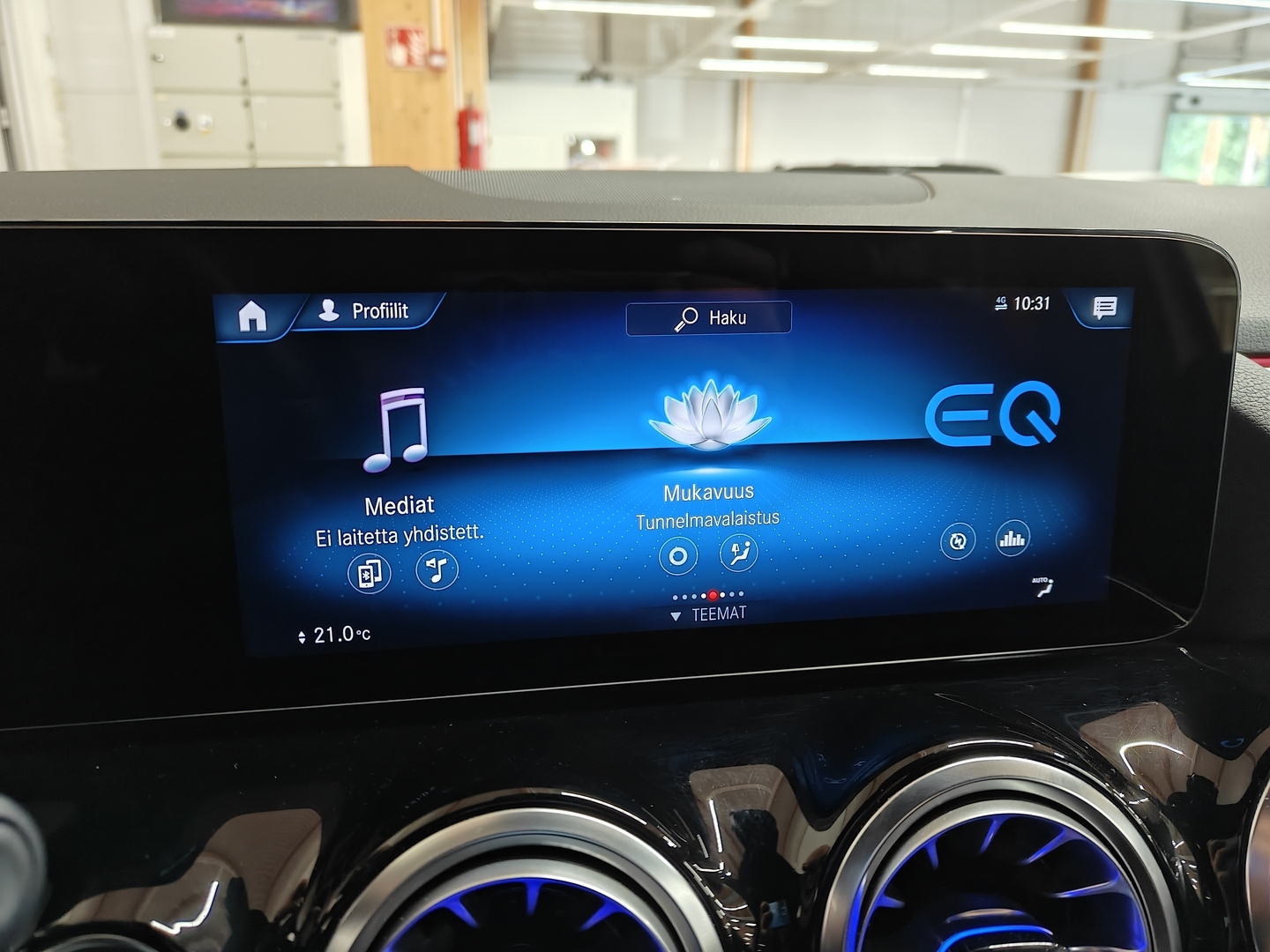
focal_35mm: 24
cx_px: 635
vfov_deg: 56.8
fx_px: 881
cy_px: 476
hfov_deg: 71.6
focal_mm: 5.59
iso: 160
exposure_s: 1/60
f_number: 1.8
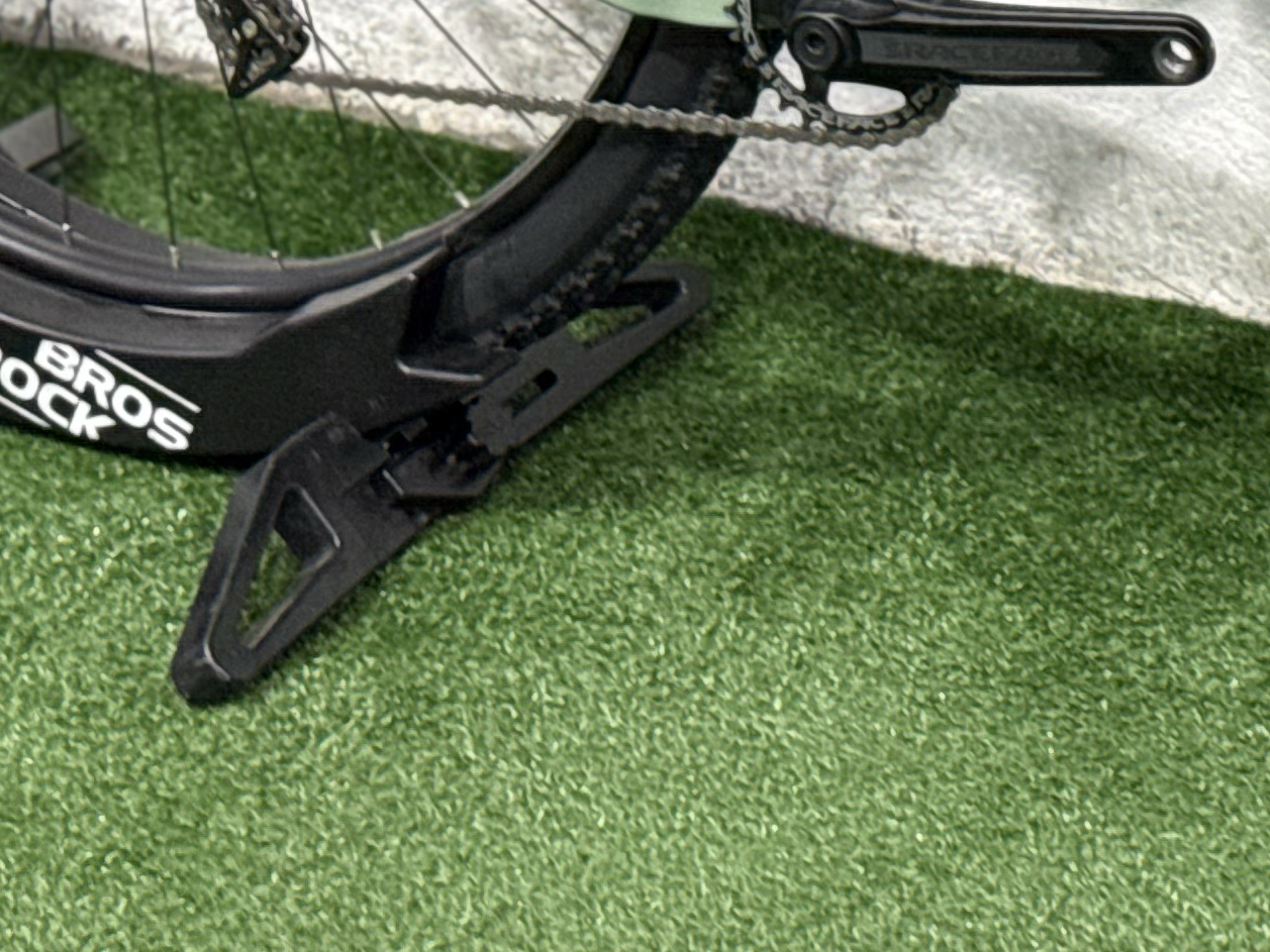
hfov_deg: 12.6
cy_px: -496
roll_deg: -4.1
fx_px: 5651
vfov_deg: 9.4
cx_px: 1452
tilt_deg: -17.8
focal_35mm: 154
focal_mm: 6.76
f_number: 1.78
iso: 200
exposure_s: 1/60
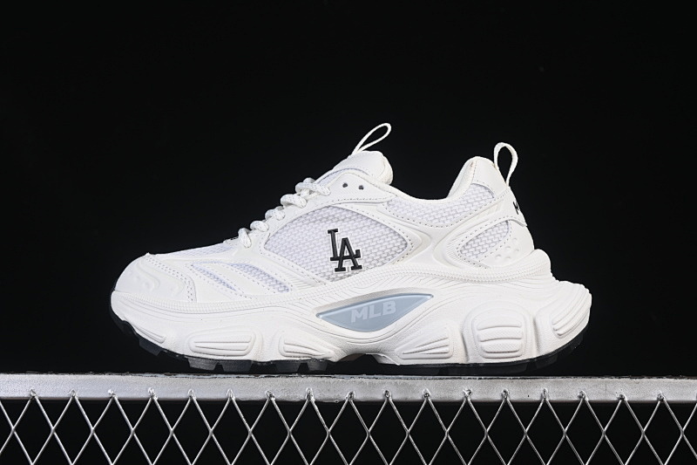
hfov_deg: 27.0
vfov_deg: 18.2
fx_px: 1452
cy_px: 232
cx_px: 348
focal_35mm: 75
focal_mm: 50
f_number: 8
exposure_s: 1/80
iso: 160
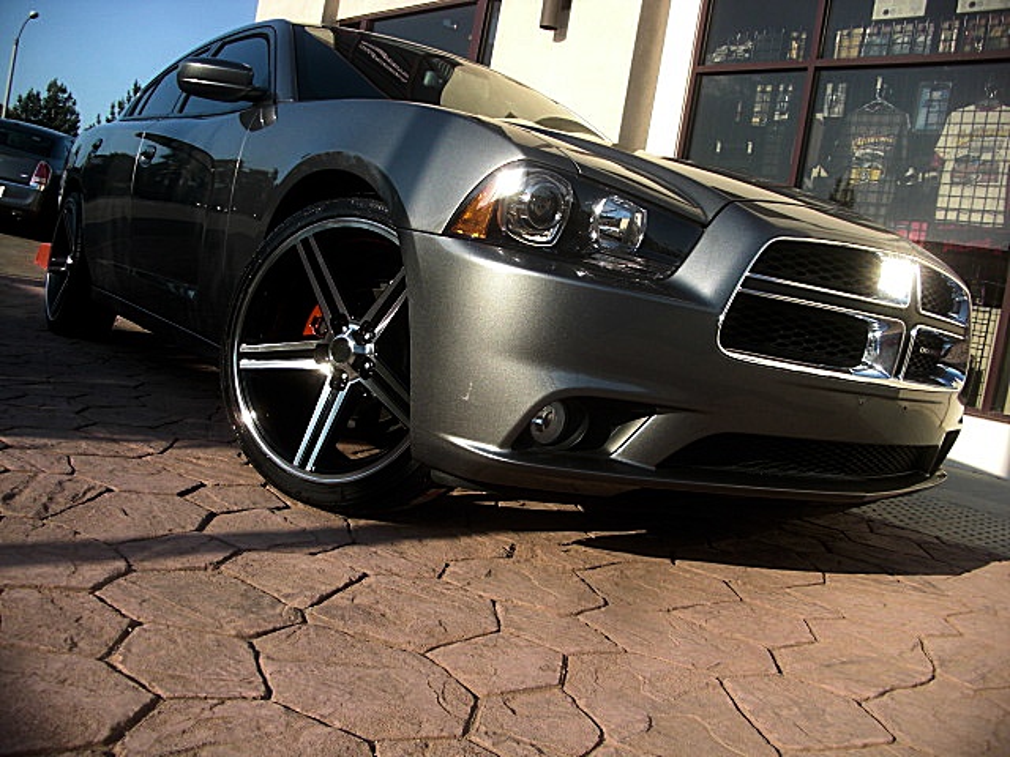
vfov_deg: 39.7
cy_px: 378
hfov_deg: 51.4
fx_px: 1050
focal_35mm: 36
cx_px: 505
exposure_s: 1/500
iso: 50
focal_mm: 6.3
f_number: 2.8
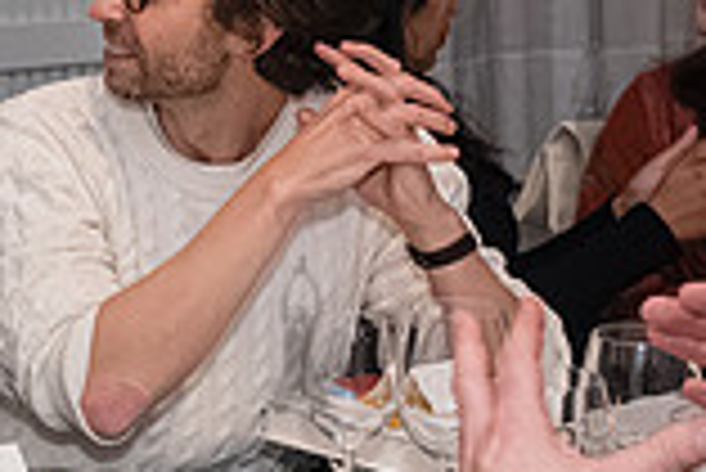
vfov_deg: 10.6
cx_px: -283
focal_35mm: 129
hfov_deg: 15.0
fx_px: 2532
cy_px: 115
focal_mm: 35
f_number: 4.5
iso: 6400
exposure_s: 1/320
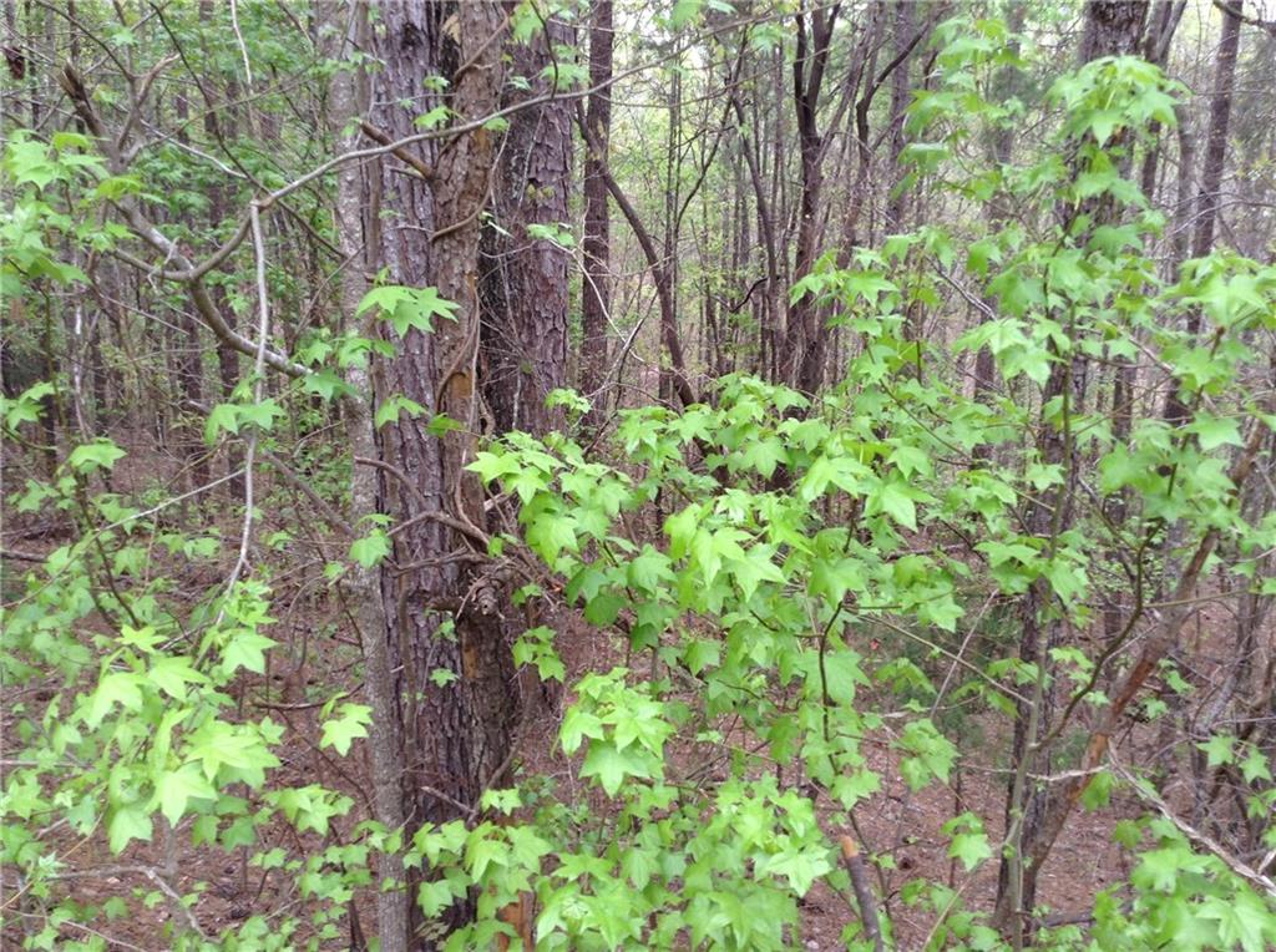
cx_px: 638
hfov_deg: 55.4
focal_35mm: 33
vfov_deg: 42.8
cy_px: 476
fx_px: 1214
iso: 32
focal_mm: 3.3
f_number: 2.4
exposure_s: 1/120
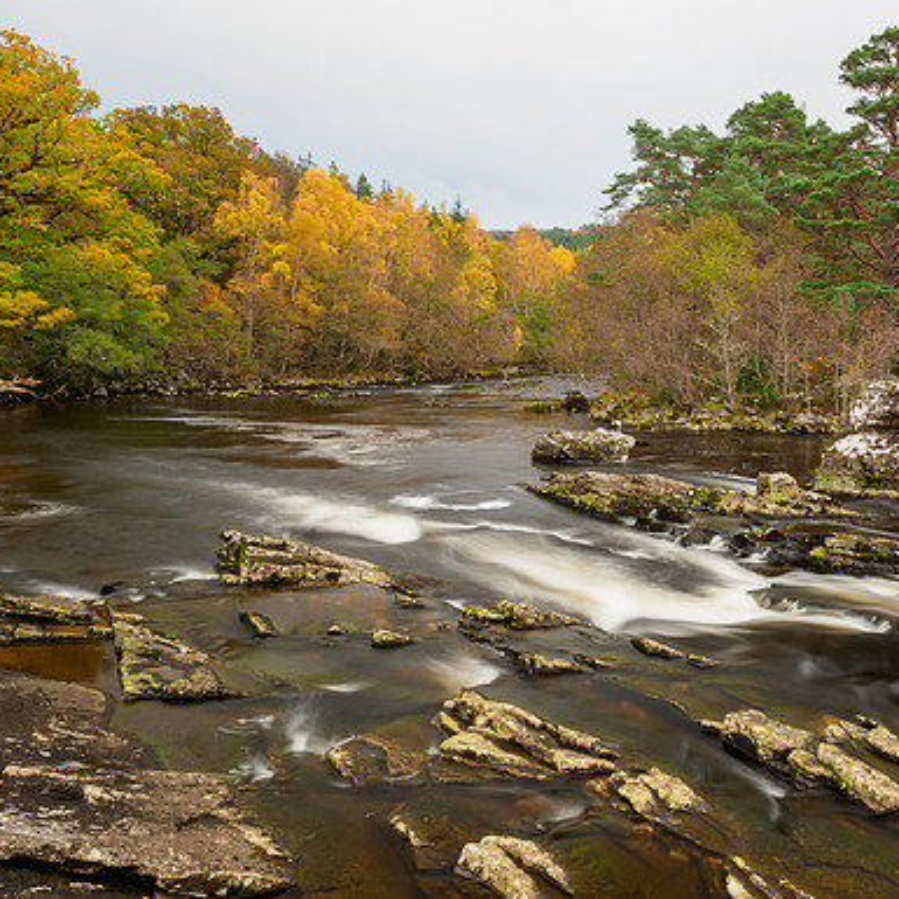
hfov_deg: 50.1
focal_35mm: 32
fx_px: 940
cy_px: 393
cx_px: 609
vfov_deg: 51.0
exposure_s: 5
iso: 200
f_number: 7.1
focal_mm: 12
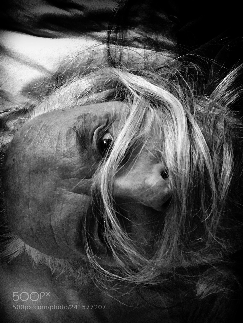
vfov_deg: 56.8
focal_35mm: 32
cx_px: 122
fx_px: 299
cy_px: 162
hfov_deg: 44.2
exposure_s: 1/17
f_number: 2.2
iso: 320
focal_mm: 2.87
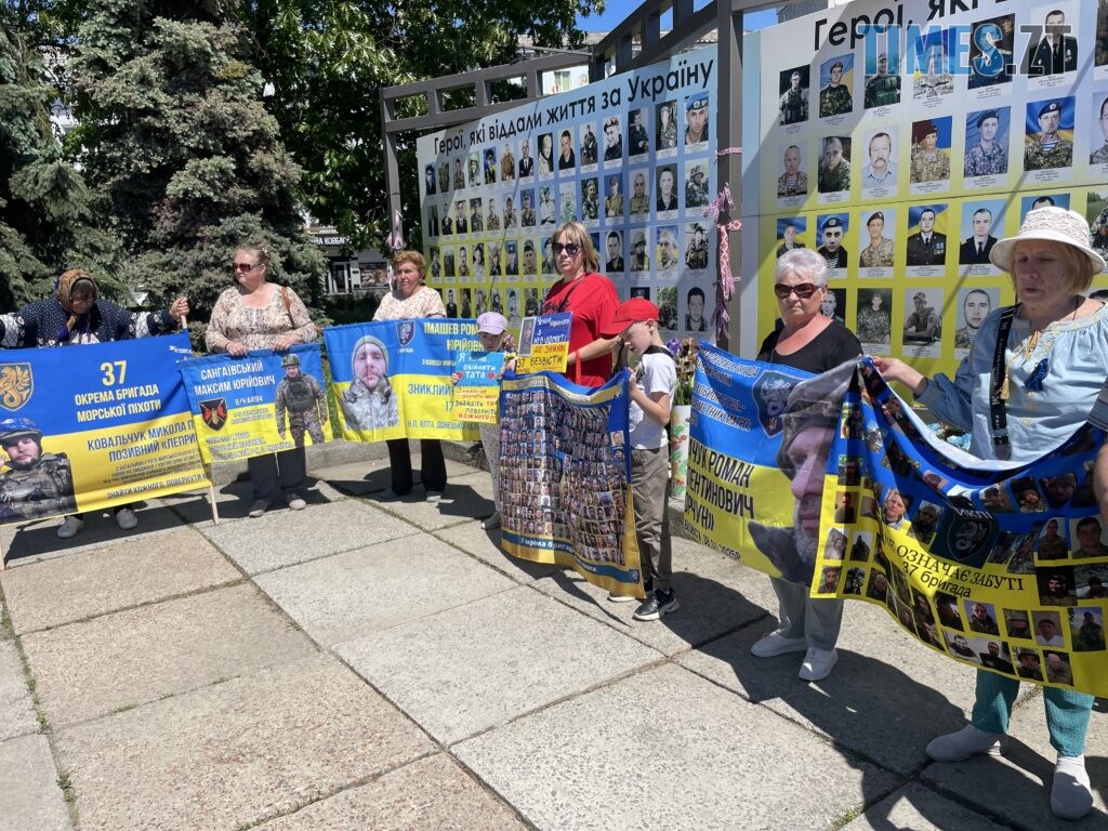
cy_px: 416
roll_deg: +2.1
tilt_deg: -8.2
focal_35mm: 26
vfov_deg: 53.1
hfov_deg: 67.3
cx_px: 554
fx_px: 832
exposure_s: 1/3861
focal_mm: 4.2
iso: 50
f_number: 1.6
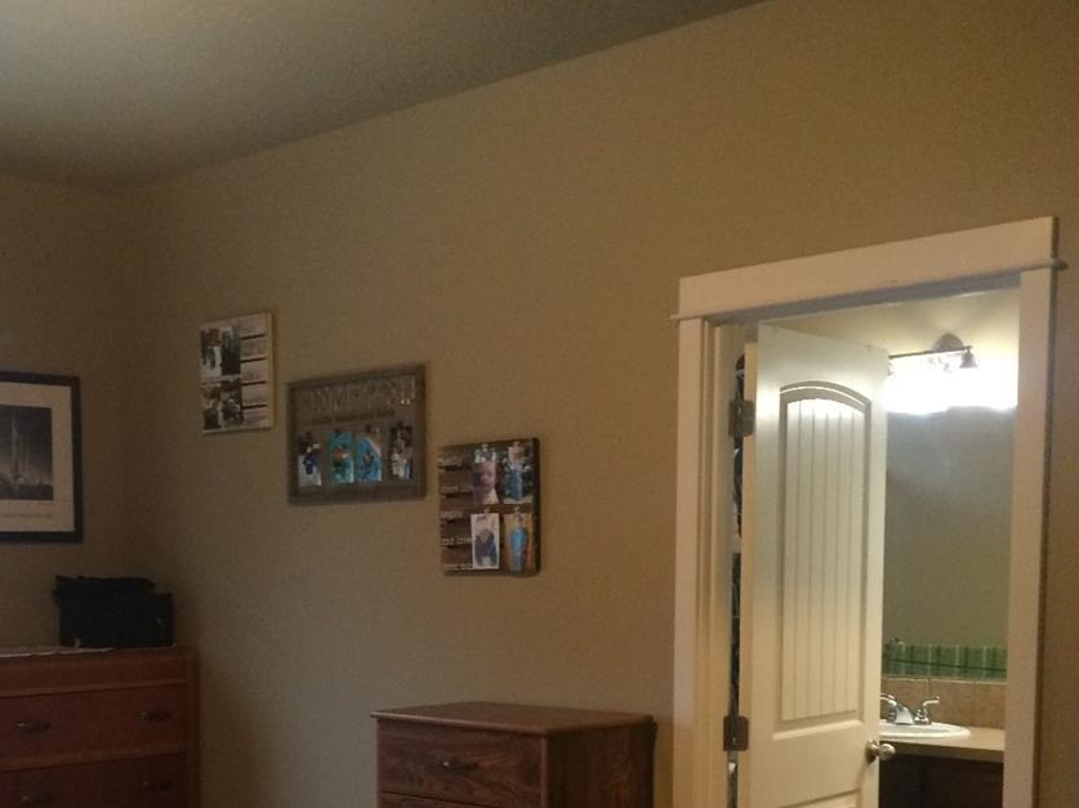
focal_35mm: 52
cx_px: 339
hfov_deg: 36.4
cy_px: 702
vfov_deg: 27.2
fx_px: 1620
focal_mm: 4.15
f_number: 2.2
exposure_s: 1/30
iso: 160
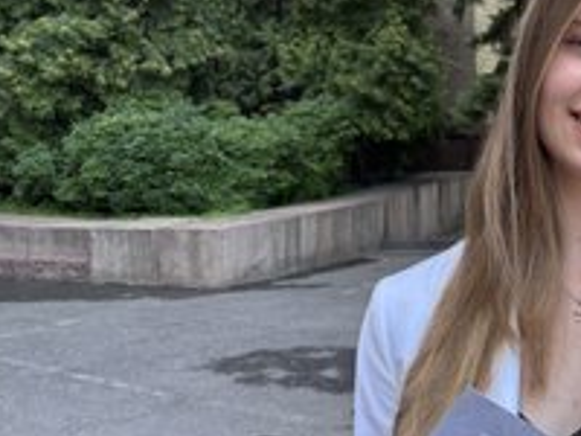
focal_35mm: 52
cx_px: 569
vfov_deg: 27.8
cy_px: 134
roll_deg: +2.8
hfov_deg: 33.9
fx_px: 873
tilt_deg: +0.2
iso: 40
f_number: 1.6
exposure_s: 1/211
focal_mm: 5.96
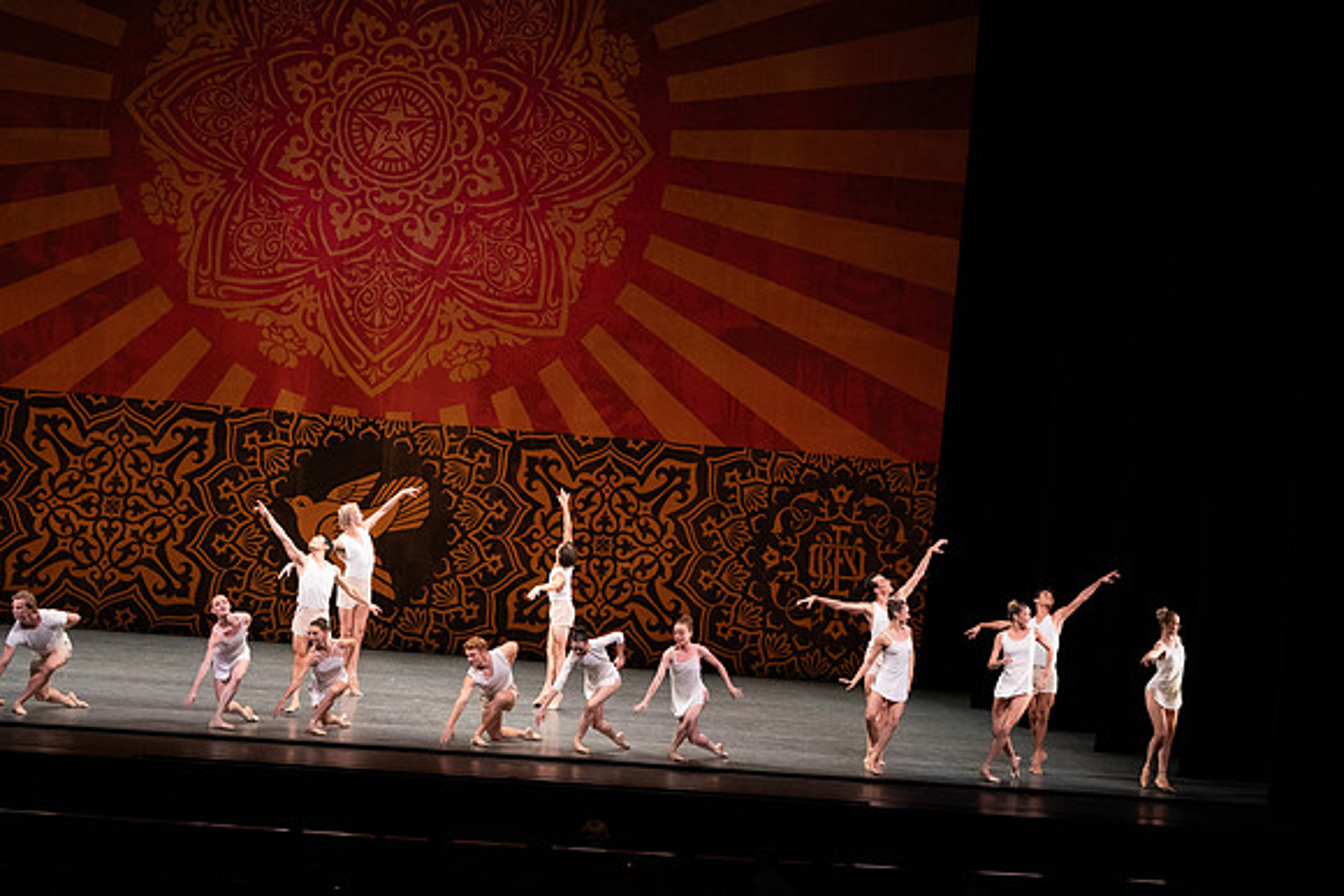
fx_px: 3734
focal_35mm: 100
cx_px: 672
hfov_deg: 20.4
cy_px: 448
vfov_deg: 13.7
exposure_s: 1/400
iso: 6400
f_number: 8
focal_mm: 100
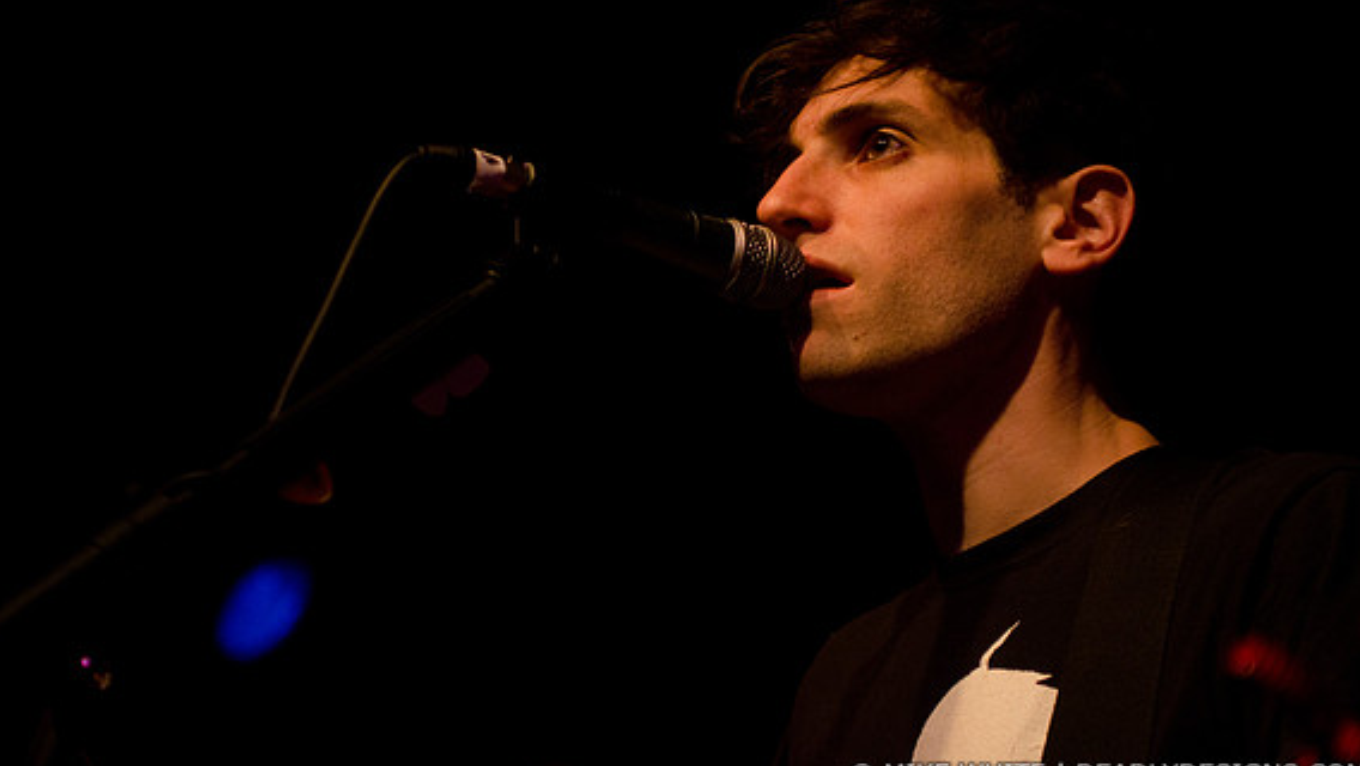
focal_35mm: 112
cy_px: 335
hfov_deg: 19.1
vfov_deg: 10.8
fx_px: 4040
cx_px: 685
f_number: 2.8
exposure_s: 1/100
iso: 2000
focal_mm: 70
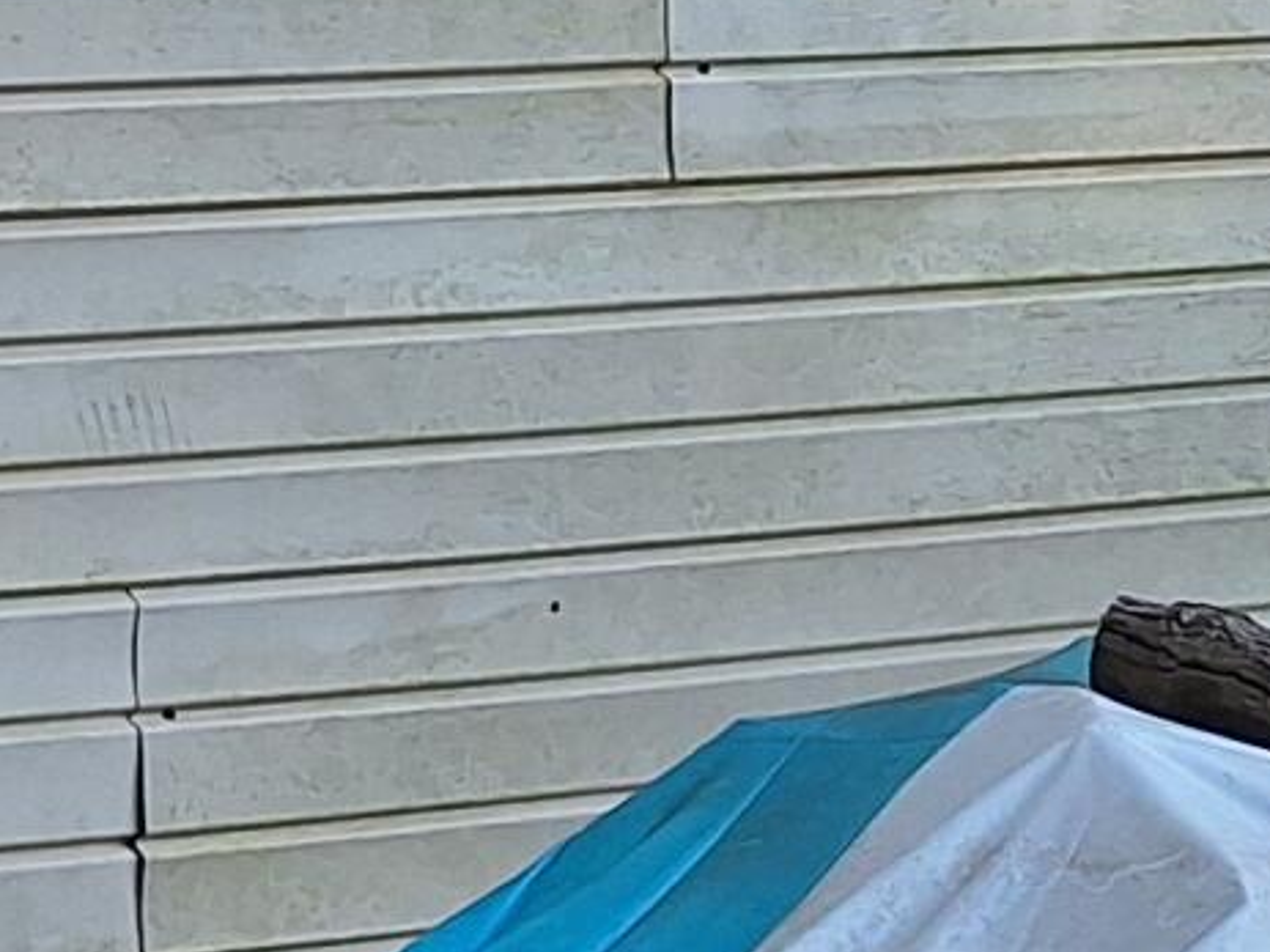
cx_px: -1904
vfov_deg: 9.5
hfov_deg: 10.9
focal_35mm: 149
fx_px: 5465
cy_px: -768
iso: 40
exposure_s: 1/958
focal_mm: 5.54
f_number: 1.8
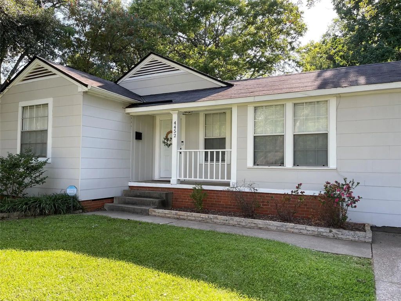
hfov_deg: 69.4
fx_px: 290
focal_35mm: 25
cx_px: 200
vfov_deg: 54.9
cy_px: 150
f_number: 1.6
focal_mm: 5.1
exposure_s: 1/445
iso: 32
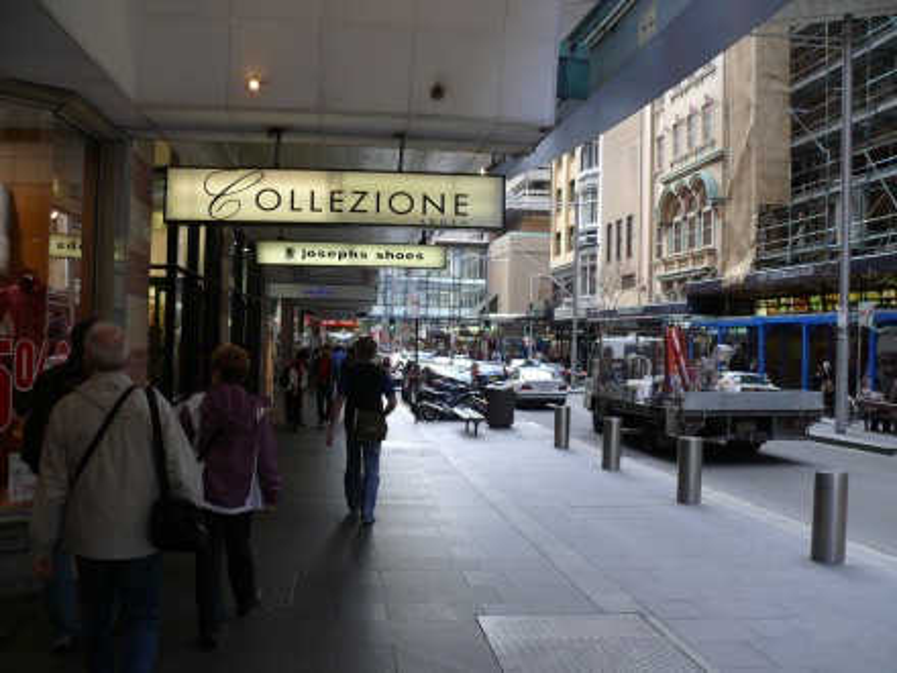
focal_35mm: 35
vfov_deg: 40.7
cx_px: 448
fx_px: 907
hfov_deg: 52.6
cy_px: 336
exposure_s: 1/100
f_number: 3.2
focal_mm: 7.4
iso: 100
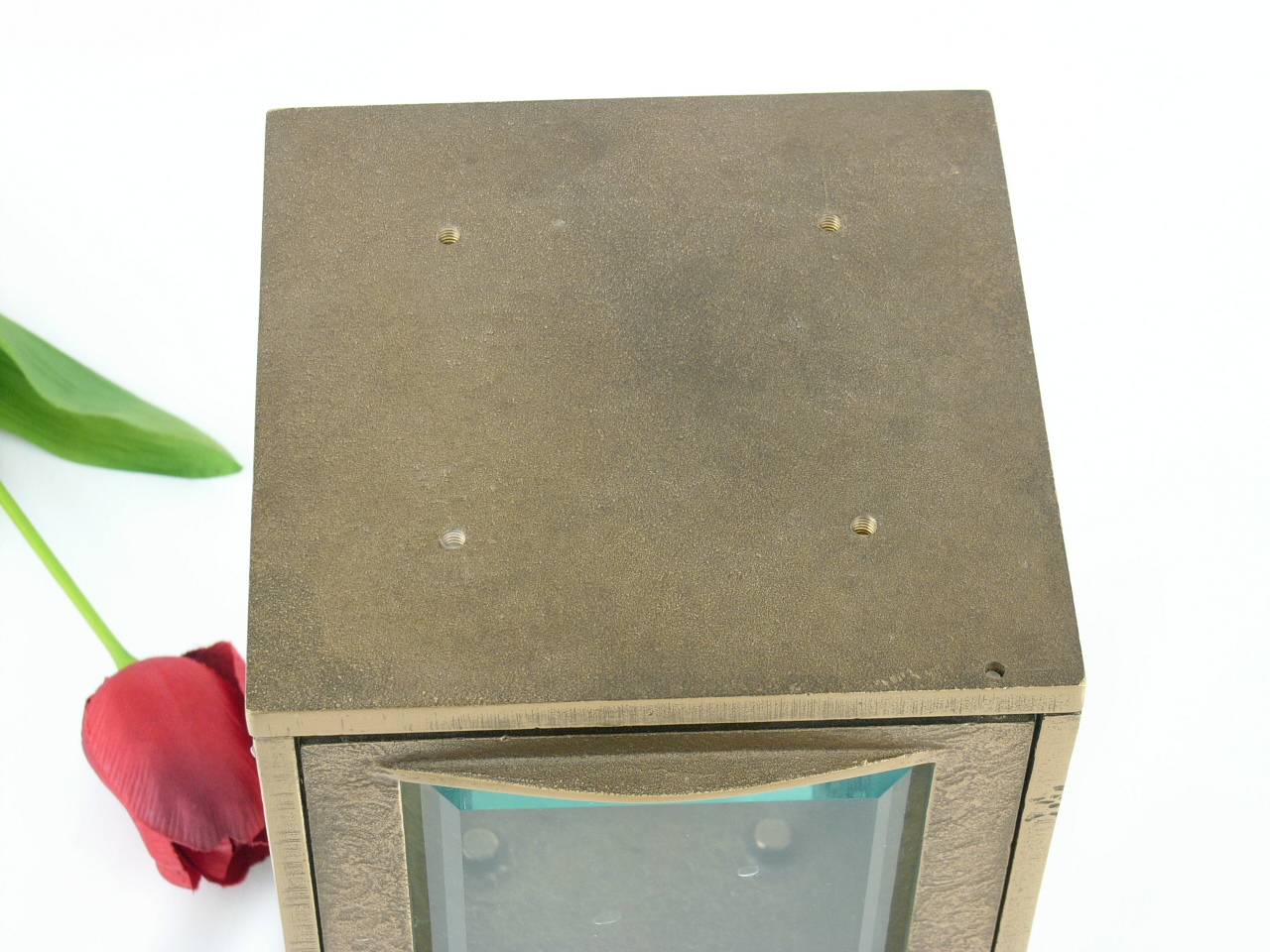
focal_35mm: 90
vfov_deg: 16.4
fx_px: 3302
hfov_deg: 21.8
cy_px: 476
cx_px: 635
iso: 100
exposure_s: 1
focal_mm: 22.5
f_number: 7.1
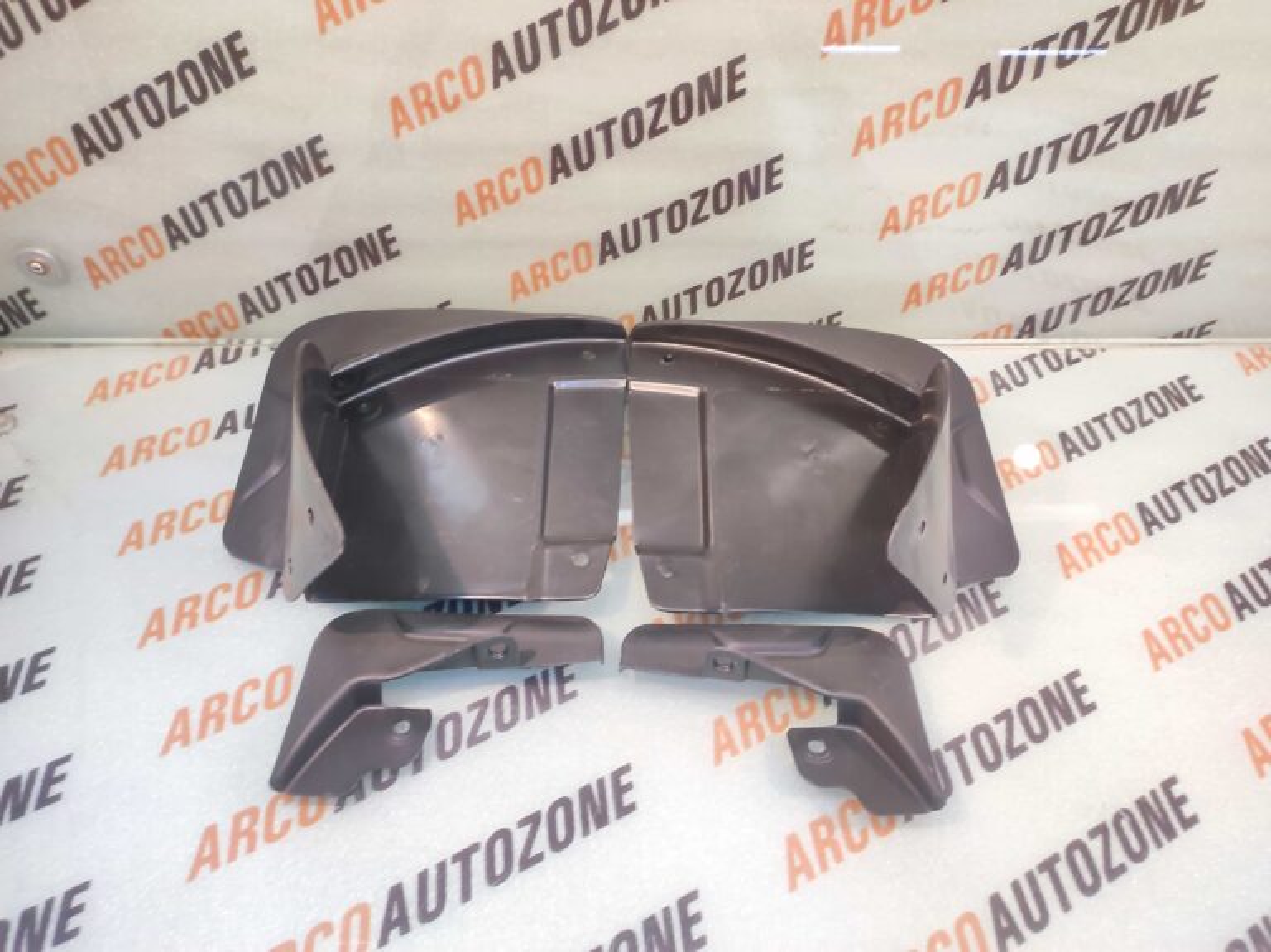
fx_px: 624
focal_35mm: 17
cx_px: 636
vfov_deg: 74.7
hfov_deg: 91.1
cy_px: 476
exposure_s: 1/33
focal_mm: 4.74
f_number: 1.79
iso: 316
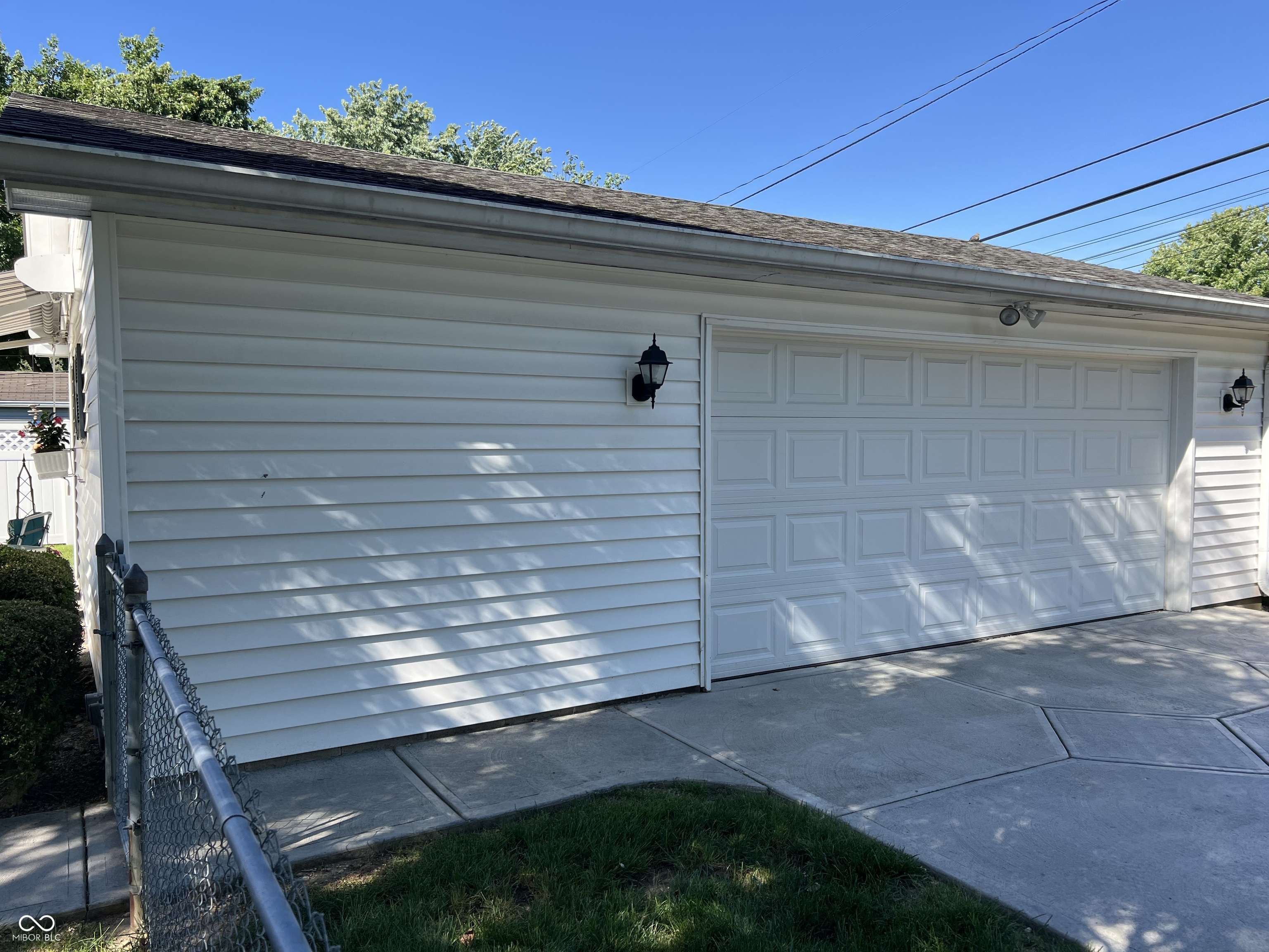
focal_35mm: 26
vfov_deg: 53.1
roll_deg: +1.0
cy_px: 476
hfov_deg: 67.3
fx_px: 953
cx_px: 634
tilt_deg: -2.6
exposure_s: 1/1488
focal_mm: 5.7
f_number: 1.5
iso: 50
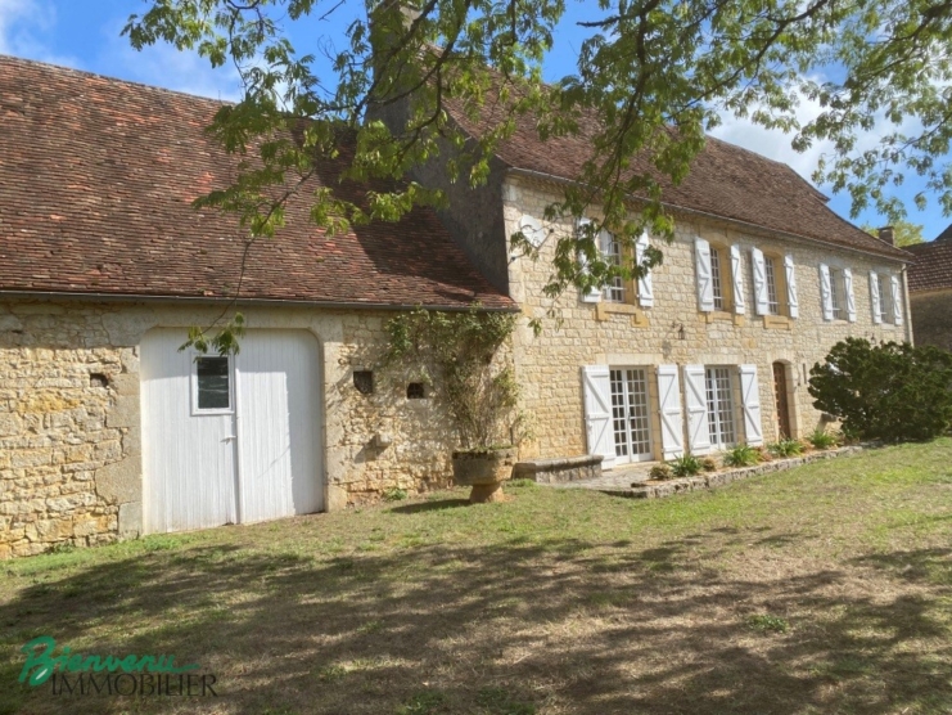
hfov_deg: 67.3
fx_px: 715
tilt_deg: +5.7
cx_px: 476
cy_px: 358
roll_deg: +3.6
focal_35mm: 26
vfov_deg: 53.1
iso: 32
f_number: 1.8
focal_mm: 4.25
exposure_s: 1/2513
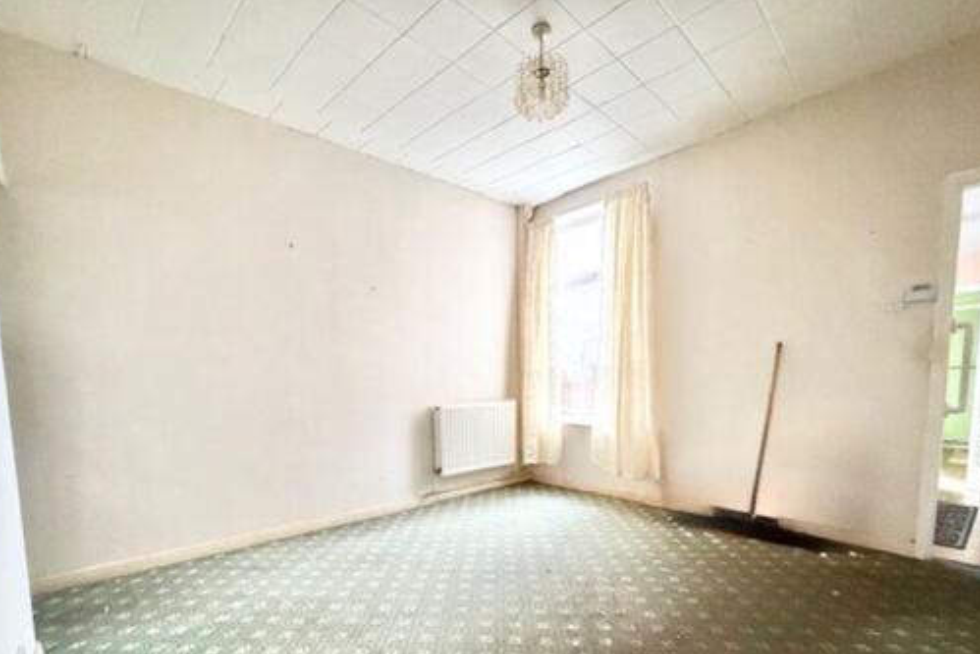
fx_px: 463
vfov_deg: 68.9
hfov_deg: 93.2
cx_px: 480
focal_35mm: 17
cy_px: 425
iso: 1250
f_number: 2.2
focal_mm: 2.22
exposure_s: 1/60
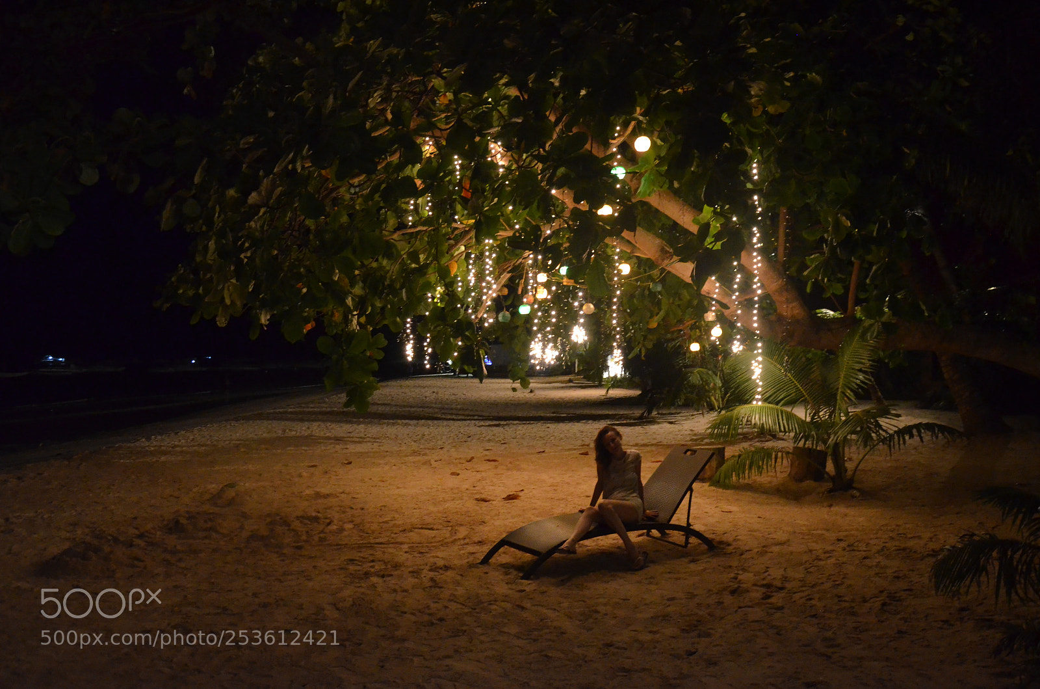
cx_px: 520
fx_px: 908
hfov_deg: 59.6
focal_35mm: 32
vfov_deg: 41.5
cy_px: 344
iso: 3200
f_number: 3.8
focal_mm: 21
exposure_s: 1/15
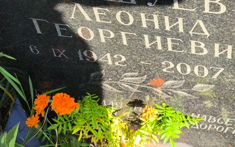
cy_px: -2
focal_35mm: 95
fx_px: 609
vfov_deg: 13.6
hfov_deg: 21.8
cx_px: 160
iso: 50
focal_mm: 4.71
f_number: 1.7
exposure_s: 1/275
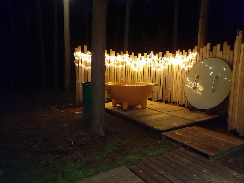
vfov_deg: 54.9
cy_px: 92
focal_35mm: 25
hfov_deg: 69.4
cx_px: 122
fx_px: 176
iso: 1250
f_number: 2
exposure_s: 1/10
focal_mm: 4.6
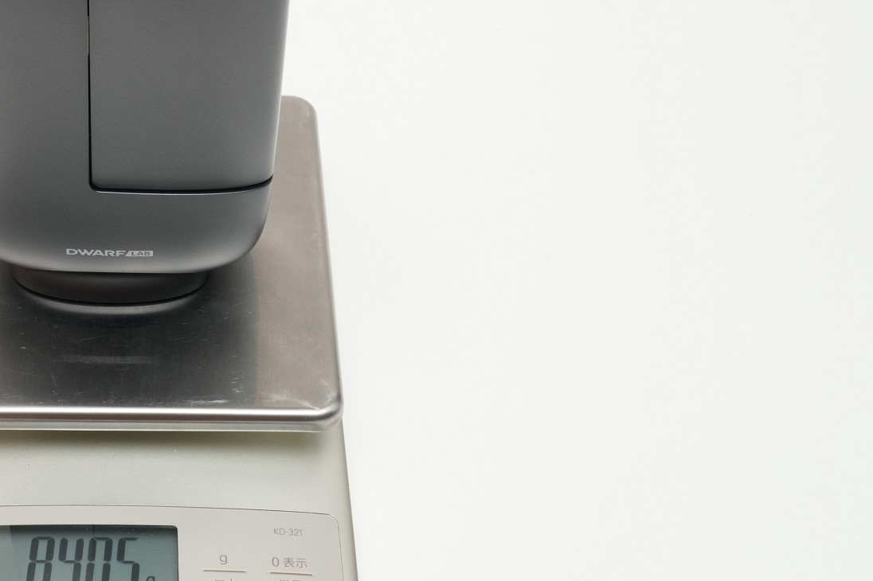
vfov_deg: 18.6
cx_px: 102
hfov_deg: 26.8
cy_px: 186
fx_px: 1770
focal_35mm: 73
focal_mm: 40
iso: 1600
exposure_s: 1/60
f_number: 22
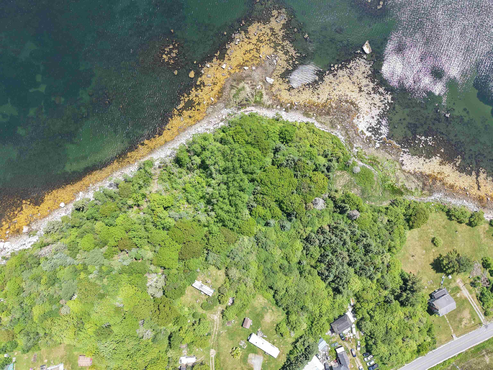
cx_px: 246
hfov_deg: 71.6
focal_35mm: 24
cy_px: 185
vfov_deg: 56.8
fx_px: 342
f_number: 1.8
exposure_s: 1/1000
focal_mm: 8.67
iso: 100
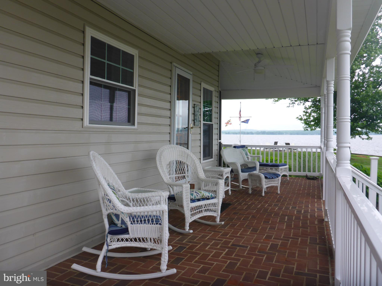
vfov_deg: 49.7
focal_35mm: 28
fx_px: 309
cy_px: 143
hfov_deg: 63.4
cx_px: 191
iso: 100
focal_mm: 4.9
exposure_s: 1/80
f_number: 3.3
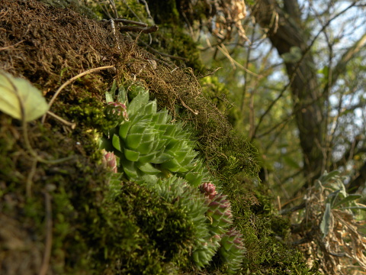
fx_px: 613
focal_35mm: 58
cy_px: 138
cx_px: 183
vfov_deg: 25.2
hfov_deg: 33.2
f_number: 4
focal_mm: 10.3
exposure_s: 1/100
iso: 64
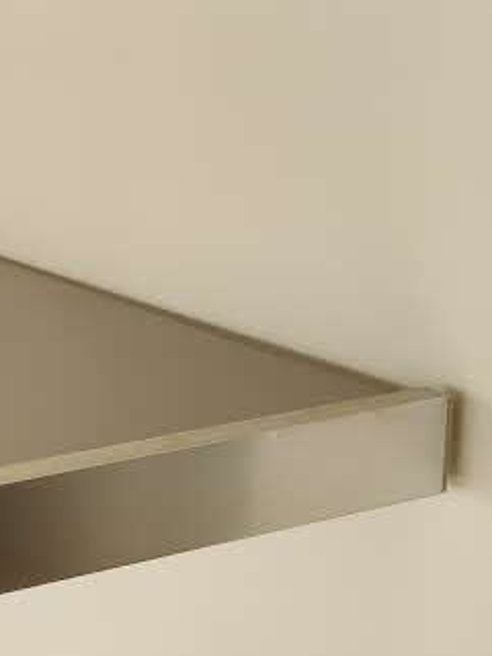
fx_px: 1232
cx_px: -27
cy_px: 424
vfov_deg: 29.7
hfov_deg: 21.6
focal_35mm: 65
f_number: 1.75
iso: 1121
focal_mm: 4.75
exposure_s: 1/100
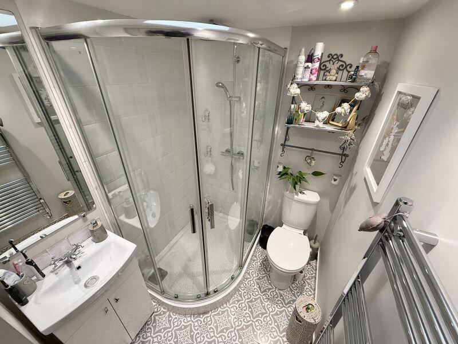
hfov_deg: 102.1
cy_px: 172
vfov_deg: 85.7
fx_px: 185
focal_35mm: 14
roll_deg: -0.3
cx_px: 229
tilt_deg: -28.5
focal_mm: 2.22
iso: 320
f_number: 2.2
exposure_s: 1/98
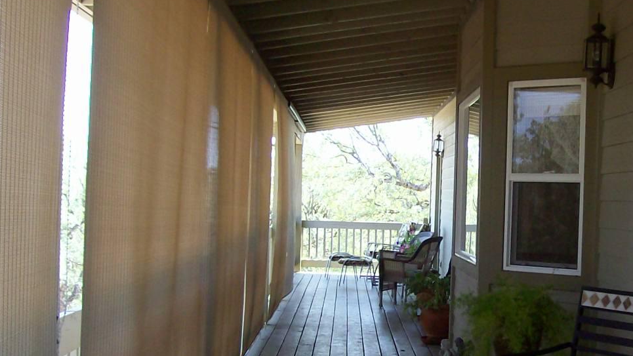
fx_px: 1091
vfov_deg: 18.5
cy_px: 205
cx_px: 428
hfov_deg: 32.1
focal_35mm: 65
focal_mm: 6
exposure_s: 1/77.1
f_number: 2.7
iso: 80
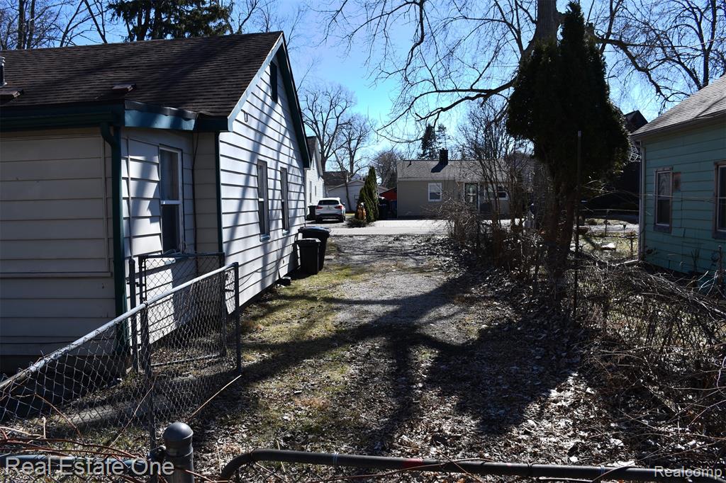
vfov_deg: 47.9
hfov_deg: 67.4
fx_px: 544
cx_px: 363
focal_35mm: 27
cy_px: 242
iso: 50
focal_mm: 18
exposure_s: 1/200
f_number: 7.1
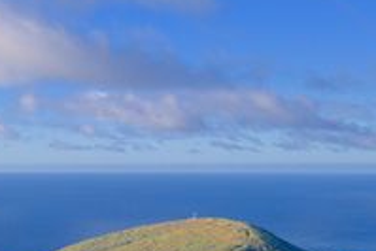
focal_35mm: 90
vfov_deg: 14.9
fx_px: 941
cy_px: 265
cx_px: 94
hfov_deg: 22.4
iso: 500
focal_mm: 23
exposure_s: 1/1000
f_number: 5.6
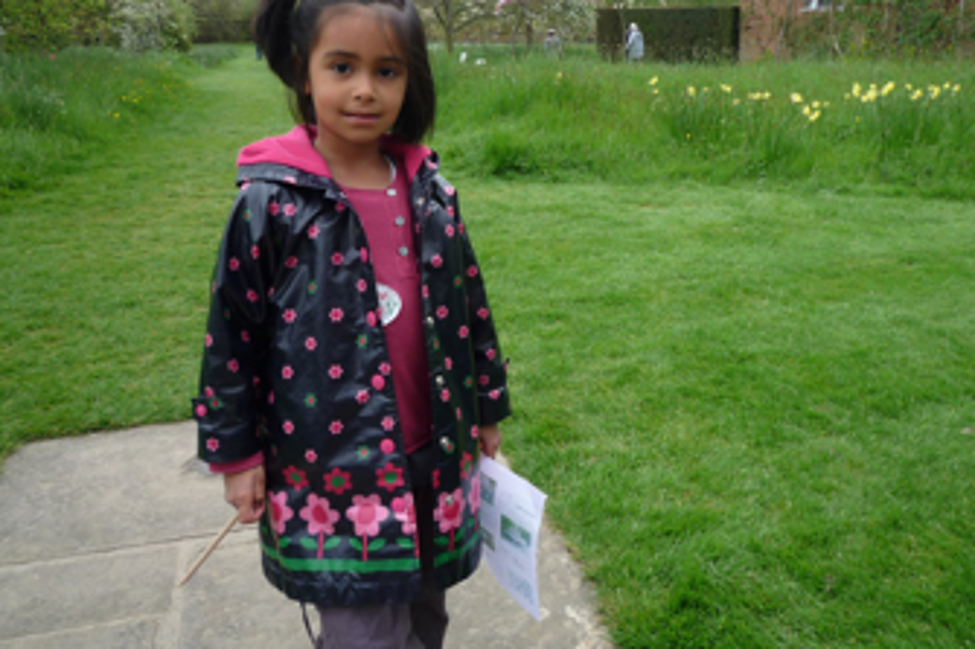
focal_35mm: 33
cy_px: 220
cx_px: 563
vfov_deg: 39.5
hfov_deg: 57.0
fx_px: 893
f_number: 2.8
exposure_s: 1/200
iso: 100
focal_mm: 4.4
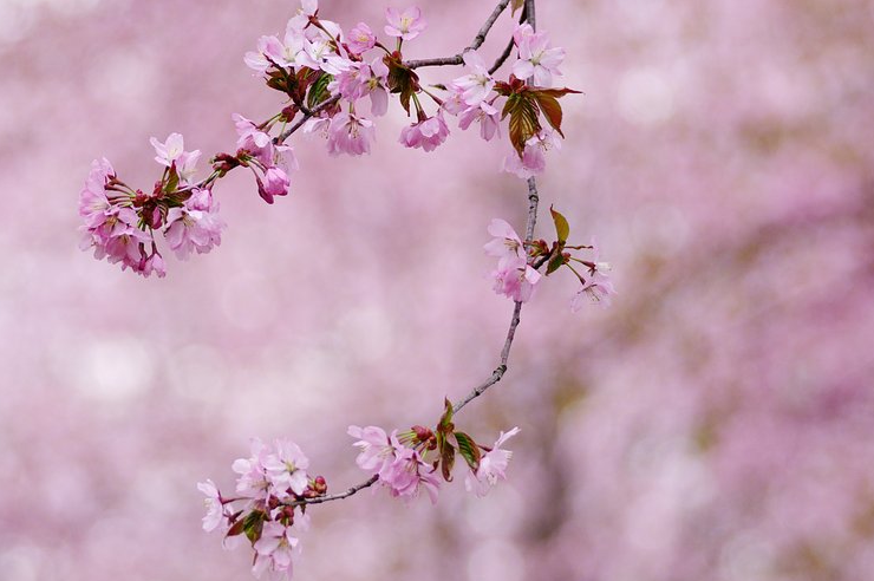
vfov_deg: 4.1
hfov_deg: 6.2
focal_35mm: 332
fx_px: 8053
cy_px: 325
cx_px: 296
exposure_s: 1/400
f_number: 4.5
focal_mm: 160
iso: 800
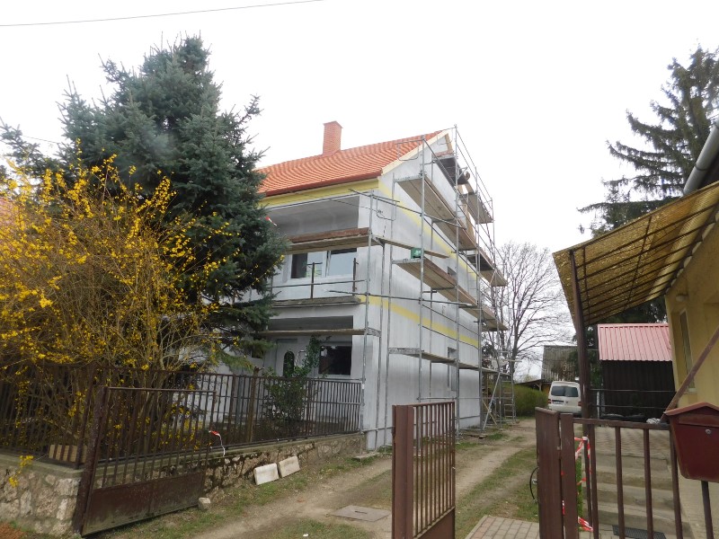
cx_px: 360
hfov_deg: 73.9
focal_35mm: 23
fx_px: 478
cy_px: 270
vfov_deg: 58.9
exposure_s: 1/640
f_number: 3
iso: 125
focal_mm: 4
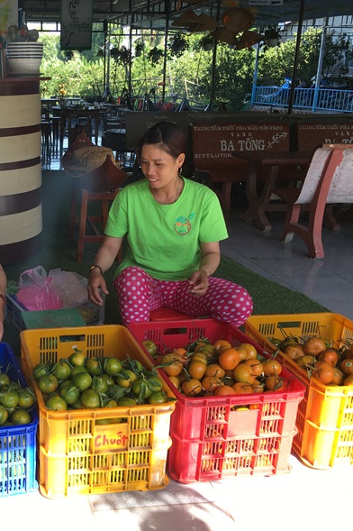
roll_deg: -0.5
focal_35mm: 41
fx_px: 604
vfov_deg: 47.4
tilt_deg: -16.5
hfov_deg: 31.2
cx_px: 39
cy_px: 265
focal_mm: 4.15
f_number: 2.2
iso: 25
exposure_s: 1/187
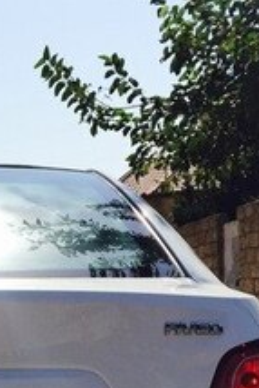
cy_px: 441
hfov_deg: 14.0
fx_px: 1002
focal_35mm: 93
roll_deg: +2.1
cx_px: -94
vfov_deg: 20.7
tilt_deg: -7.7
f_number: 2.2
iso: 32
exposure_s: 1/2825
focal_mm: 4.15
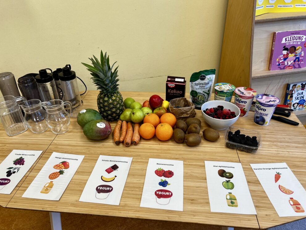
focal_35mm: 27
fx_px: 239
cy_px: 114
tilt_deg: -31.1
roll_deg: +2.2
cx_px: 148
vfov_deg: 51.4
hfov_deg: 65.3
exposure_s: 1/100
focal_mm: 5.7
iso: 40
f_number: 1.5
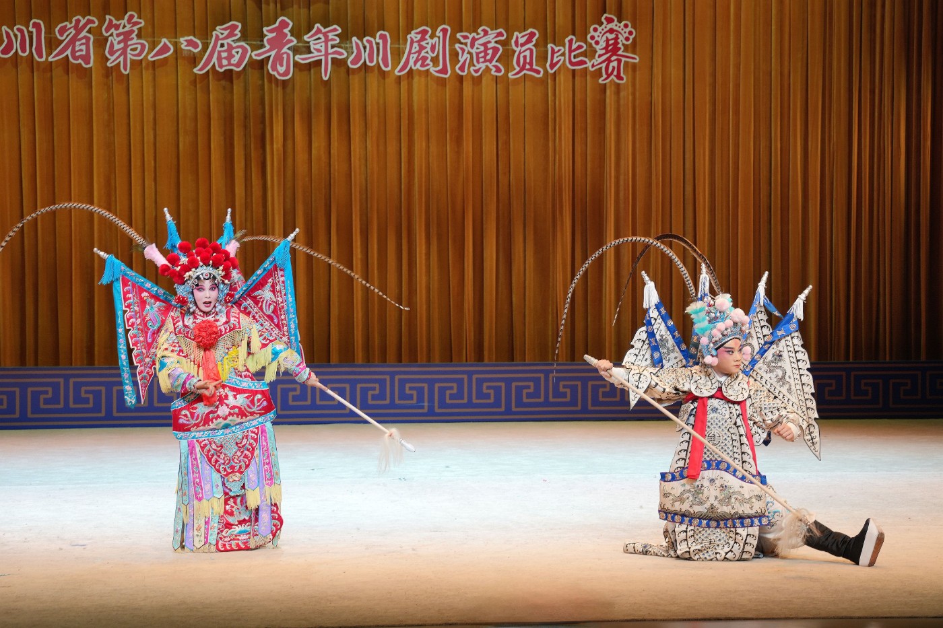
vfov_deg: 17.3
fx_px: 2069
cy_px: 314
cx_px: 472
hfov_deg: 25.7
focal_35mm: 79
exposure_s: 1/80
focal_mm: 79
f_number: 5
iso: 320
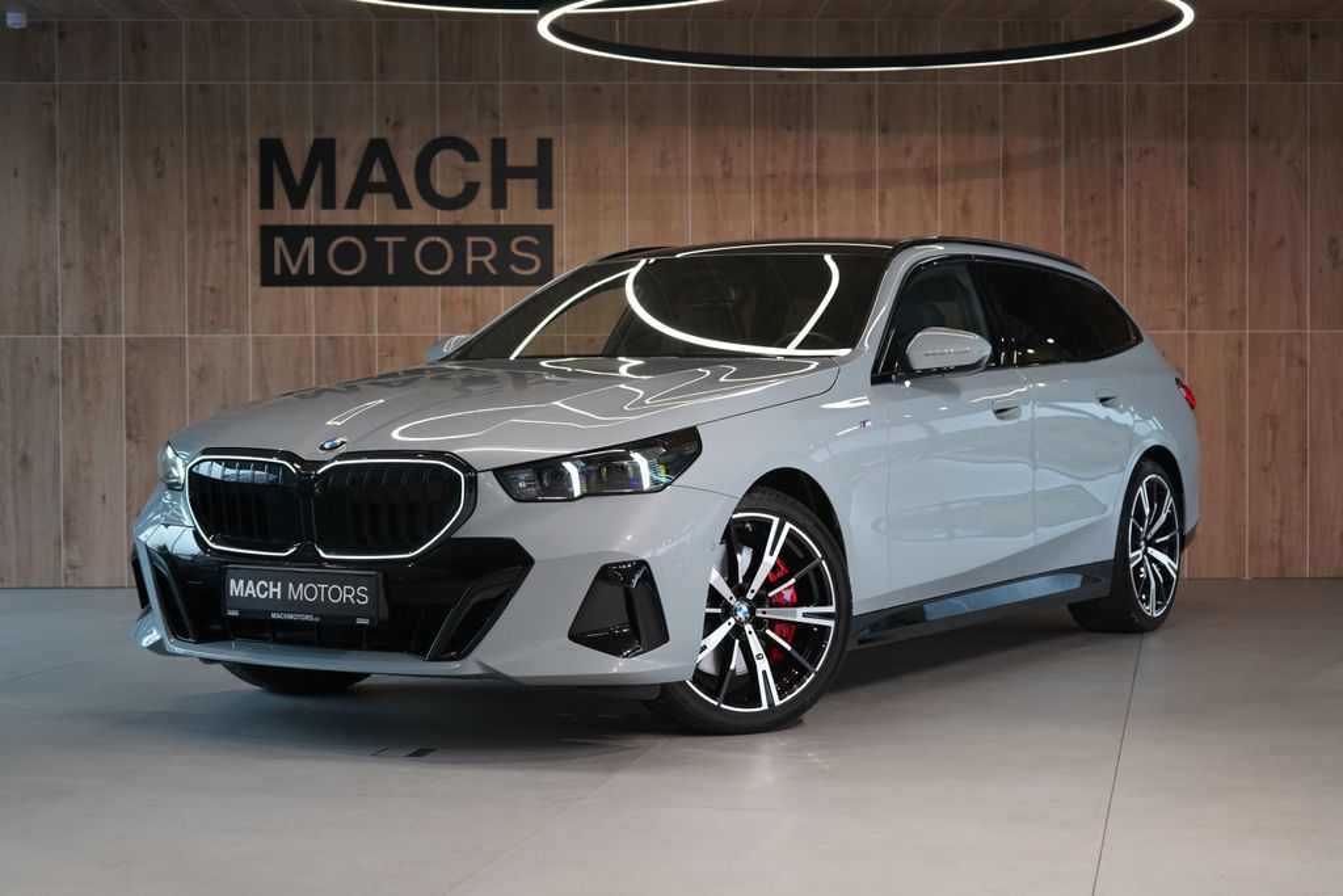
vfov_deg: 22.6
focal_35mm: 60
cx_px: 672
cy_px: 448
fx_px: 2238
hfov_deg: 33.4
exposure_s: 1/60
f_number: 5
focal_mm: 60
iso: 1600
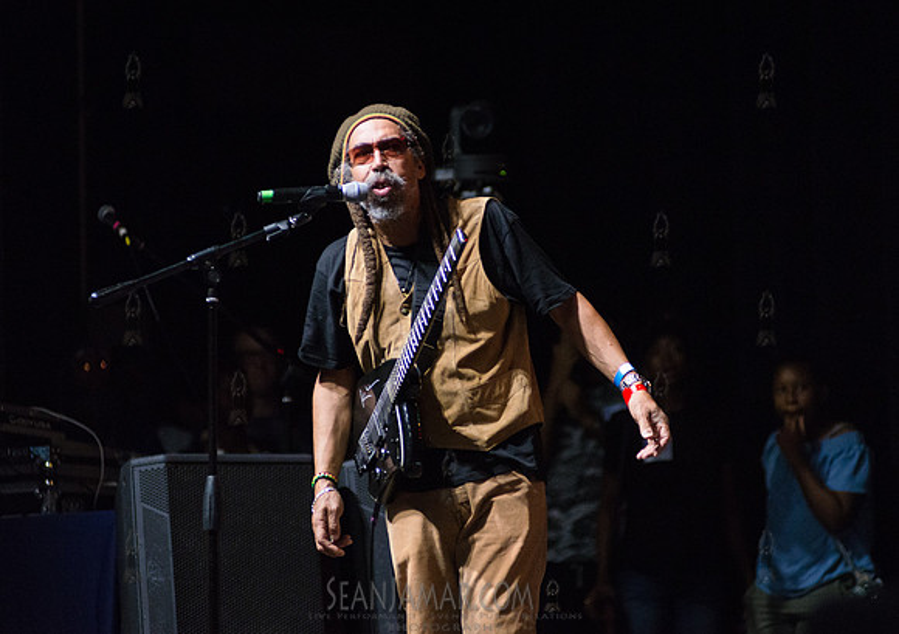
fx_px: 5649
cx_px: 455
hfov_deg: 9.1
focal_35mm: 222
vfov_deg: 6.4
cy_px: 307
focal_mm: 200
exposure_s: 1/320
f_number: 2.8
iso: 4000
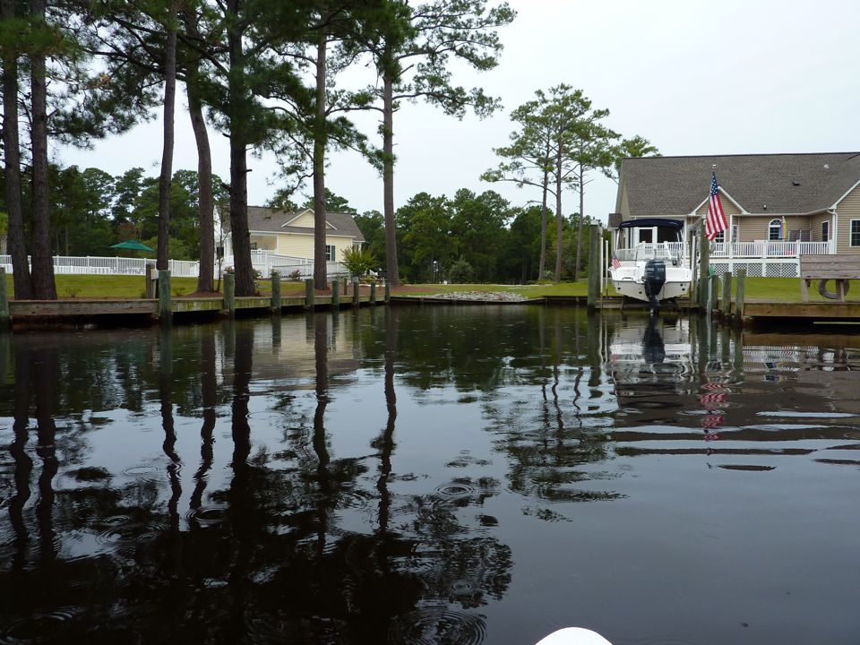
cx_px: 430
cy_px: 322
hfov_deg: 69.4
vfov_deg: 54.9
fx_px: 621
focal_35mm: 25
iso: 80
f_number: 4
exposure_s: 1/320
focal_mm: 4.1
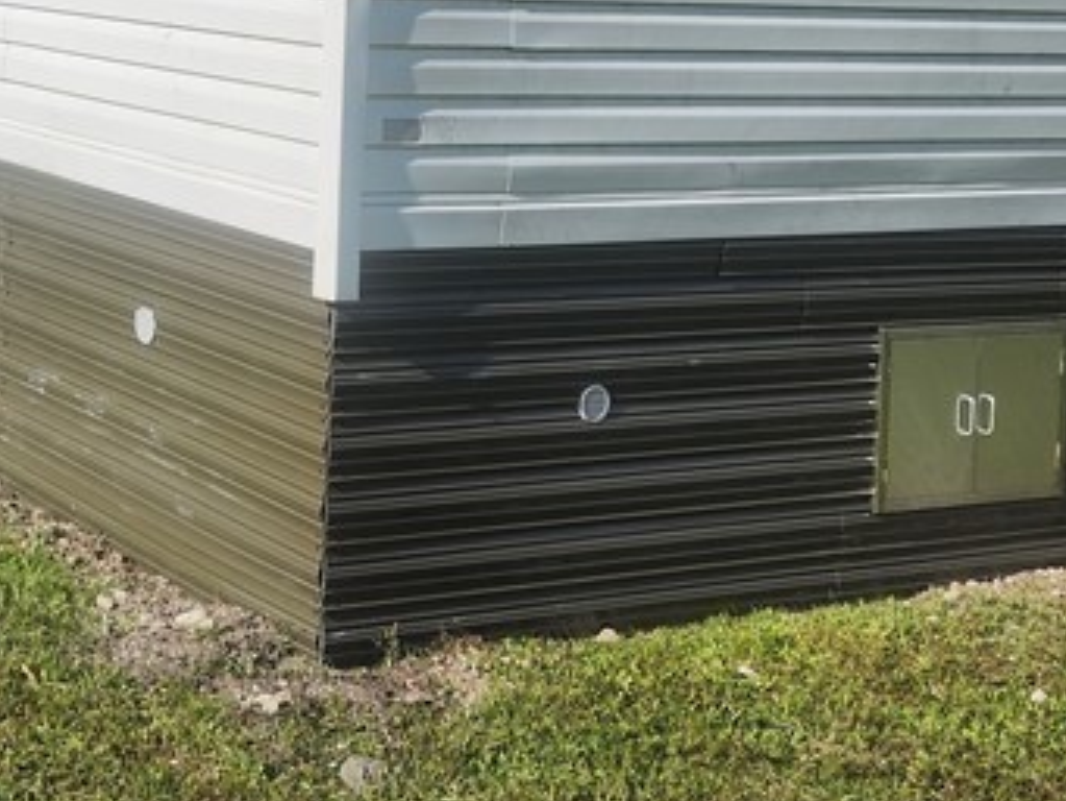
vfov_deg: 20.5
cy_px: -34
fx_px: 2126
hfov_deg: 26.6
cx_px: -6
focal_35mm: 69
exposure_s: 1/2296
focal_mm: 6.4
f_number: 1.8
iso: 12
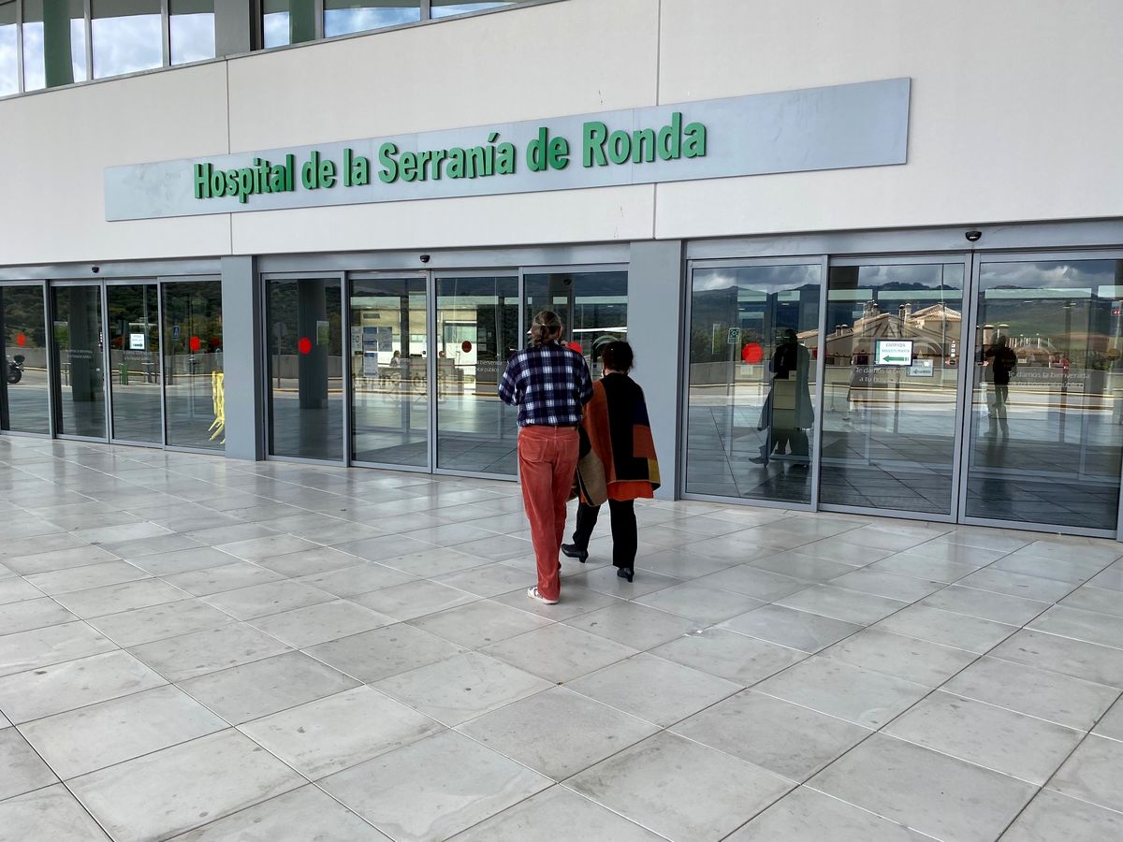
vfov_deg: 53.1
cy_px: 421
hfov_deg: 67.3
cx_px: 562
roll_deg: -3.0
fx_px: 843
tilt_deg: -3.9
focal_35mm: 26
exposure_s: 1/966
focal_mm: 4.25
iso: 32
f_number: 1.8
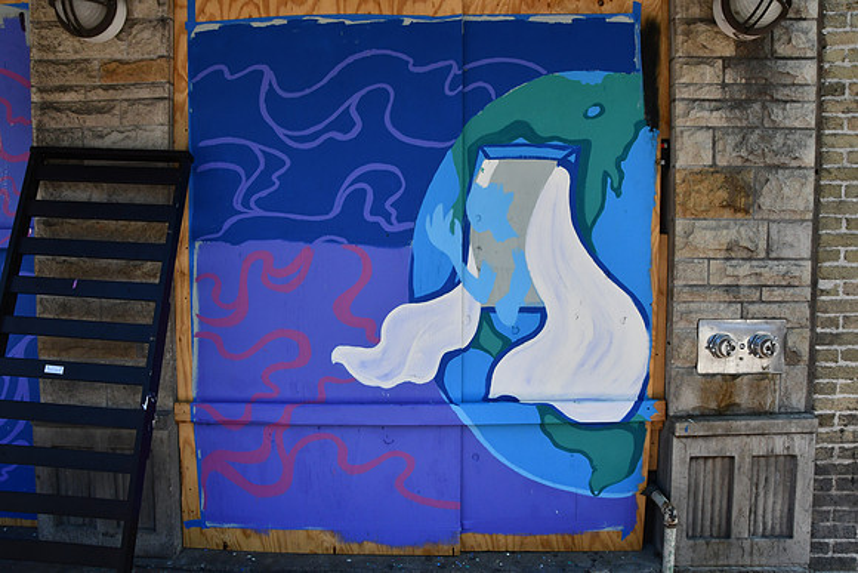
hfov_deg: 67.4
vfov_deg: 48.0
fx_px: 644
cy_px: 286
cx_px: 429
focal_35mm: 27
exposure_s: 1/125
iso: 800
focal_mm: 18
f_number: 20
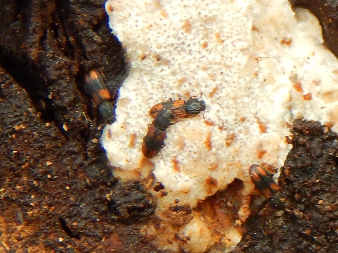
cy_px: 126
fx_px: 1113
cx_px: 169
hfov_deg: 17.3
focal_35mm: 114
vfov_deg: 13.0
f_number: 4.6
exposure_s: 1/80
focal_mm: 20.5
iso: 125
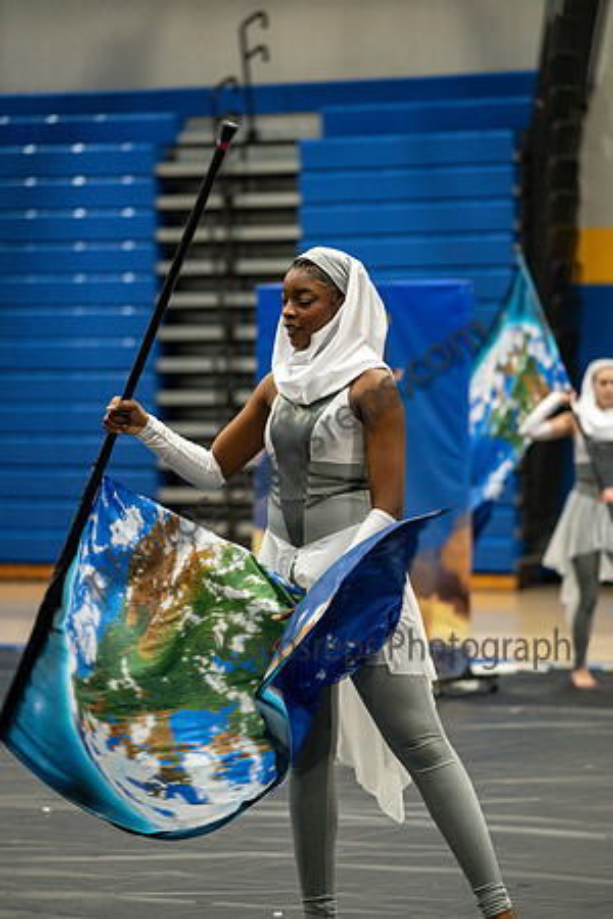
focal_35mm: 145
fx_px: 3703
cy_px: 460
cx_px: 306
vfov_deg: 14.2
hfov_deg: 9.5
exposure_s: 1/500
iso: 4000
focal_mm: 145
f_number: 4
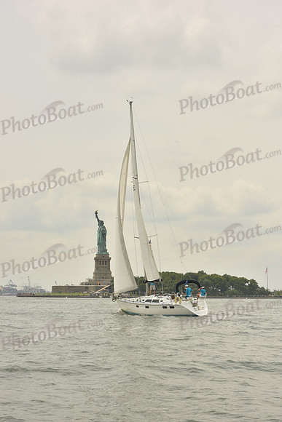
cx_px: 141
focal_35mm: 70
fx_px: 822
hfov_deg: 19.5
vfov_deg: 28.8
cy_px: 211
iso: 250
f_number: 13
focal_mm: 70
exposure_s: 1/640
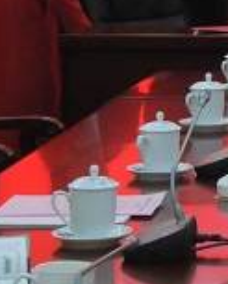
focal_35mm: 260
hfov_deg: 5.8
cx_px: 499
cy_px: -91
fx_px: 2187
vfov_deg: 7.3
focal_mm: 44
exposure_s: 1/30
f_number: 11
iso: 2200
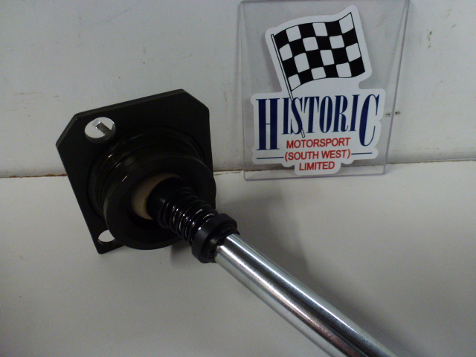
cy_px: 178
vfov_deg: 56.8
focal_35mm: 24
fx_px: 330
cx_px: 238
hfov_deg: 71.6
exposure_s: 1/60
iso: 400
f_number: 3.3
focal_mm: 4.3
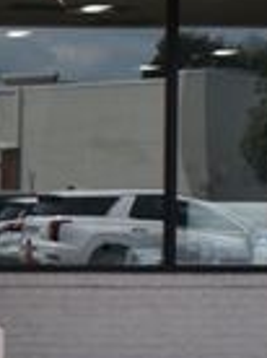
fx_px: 1725
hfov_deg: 8.1
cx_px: -399
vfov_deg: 11.8
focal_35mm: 167
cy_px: 244
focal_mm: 25
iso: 400
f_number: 11
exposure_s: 1/500
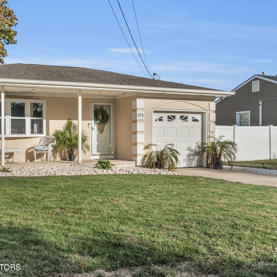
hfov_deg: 41.5
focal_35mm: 39
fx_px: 353
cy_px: 139
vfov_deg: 42.8
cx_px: 67
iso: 100
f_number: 8
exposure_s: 1/400
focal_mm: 30
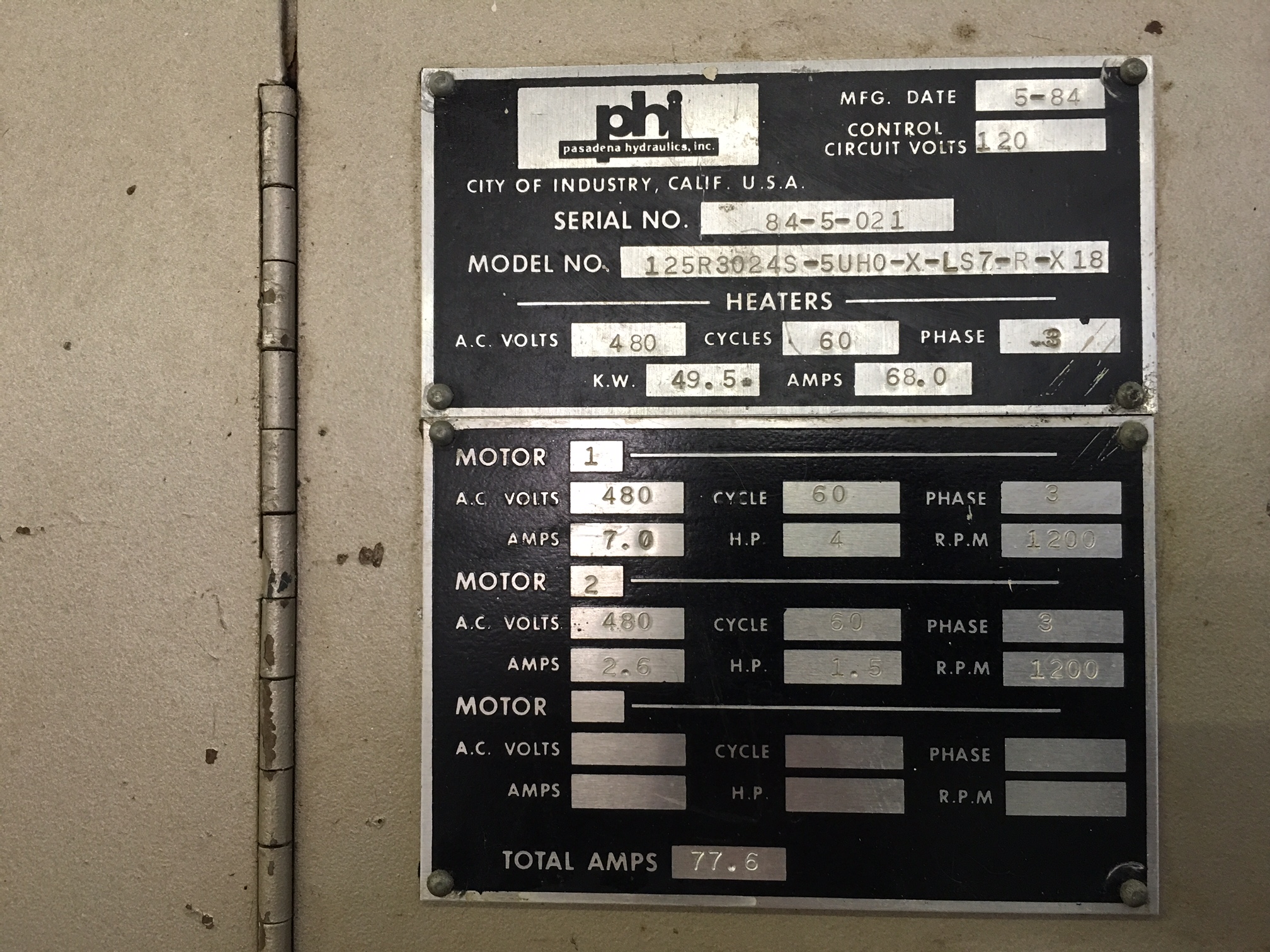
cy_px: 476
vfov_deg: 48.2
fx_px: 1064
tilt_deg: +1.0
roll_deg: +0.5
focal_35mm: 29
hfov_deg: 61.7
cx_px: 635
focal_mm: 4.15
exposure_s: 1/15
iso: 50
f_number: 2.2
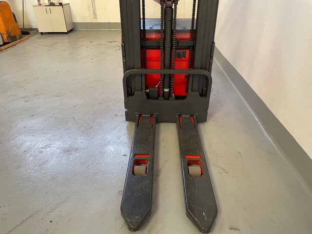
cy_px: 117
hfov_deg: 67.3
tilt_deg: -30.1
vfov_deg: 53.1
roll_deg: +0.7
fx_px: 234
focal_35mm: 26
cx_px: 156
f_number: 1.6
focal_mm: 4.2
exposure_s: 1/60
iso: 200
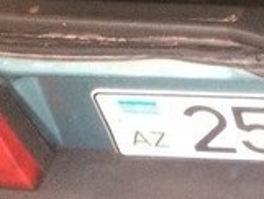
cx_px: 410
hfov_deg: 15.2
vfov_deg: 11.3
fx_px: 908
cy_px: -200
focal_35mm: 119
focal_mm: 4.15
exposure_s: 1/20
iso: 320
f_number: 2.2
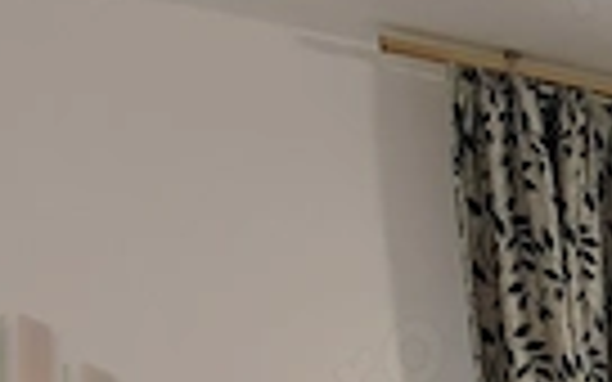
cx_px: 1134
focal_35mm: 61
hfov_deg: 20.9
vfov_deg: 19.1
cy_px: 548
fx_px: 1017
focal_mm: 1.82
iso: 400
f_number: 2
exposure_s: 1/50
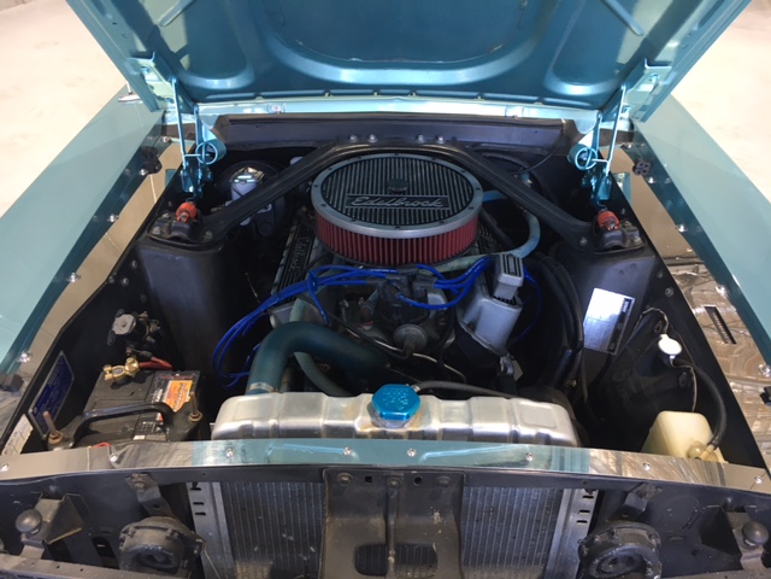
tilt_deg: -34.0
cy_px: 290
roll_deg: -1.6
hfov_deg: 61.7
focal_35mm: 29
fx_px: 646
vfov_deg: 48.2
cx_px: 386
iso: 80
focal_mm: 4.15
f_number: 2.2
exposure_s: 1/33
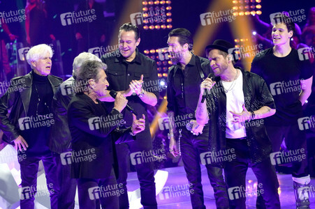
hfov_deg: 14.8
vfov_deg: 9.9
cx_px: 158
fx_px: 1215
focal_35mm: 139
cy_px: 104
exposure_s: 1/160
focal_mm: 139
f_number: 5.6
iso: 3200
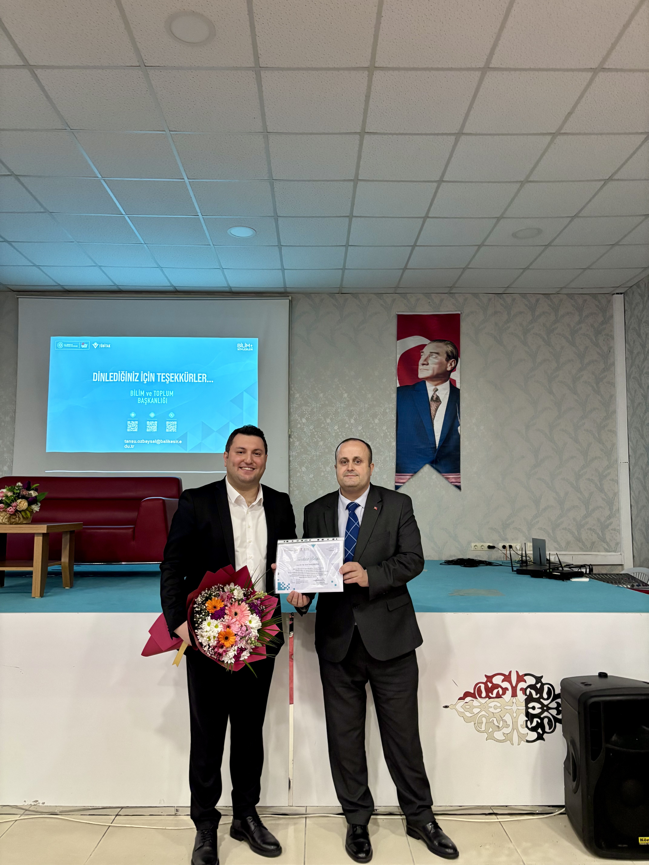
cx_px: 324
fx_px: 650
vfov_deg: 67.3
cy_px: 432
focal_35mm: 26
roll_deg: -0.8
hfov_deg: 53.1
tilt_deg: +5.8
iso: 500
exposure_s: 1/60
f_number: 1.6
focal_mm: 5.96
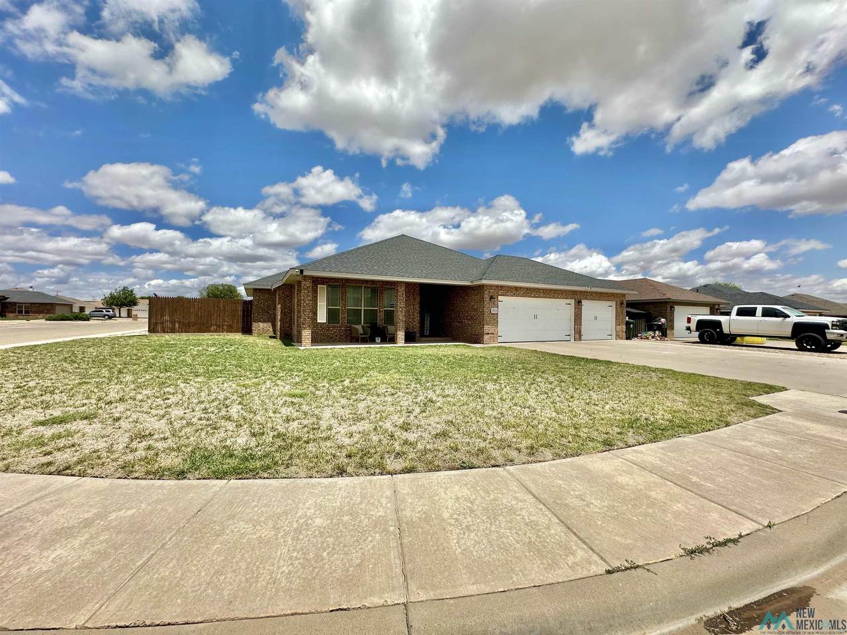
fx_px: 343
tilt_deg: +0.8
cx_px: 424
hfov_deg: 102.1
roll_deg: -1.1
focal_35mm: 14
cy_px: 318
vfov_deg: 85.7
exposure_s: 1/3401
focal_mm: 2.22
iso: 50
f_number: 2.2
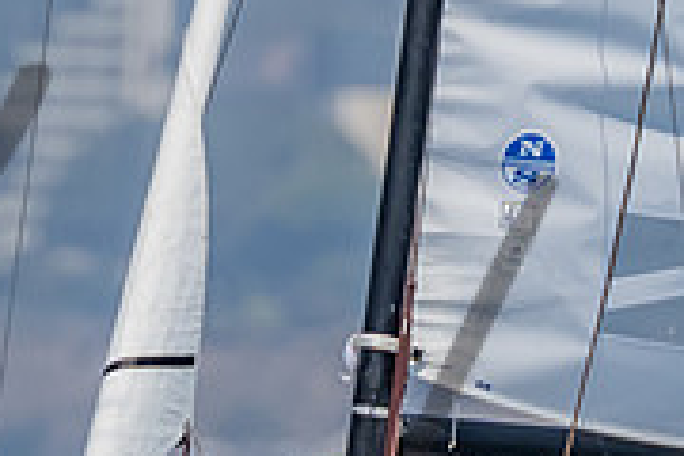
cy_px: 816
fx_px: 52322
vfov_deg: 0.5
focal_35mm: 2754
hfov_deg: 0.7
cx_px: 416
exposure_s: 1/2000
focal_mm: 400
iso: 400
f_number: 6.3
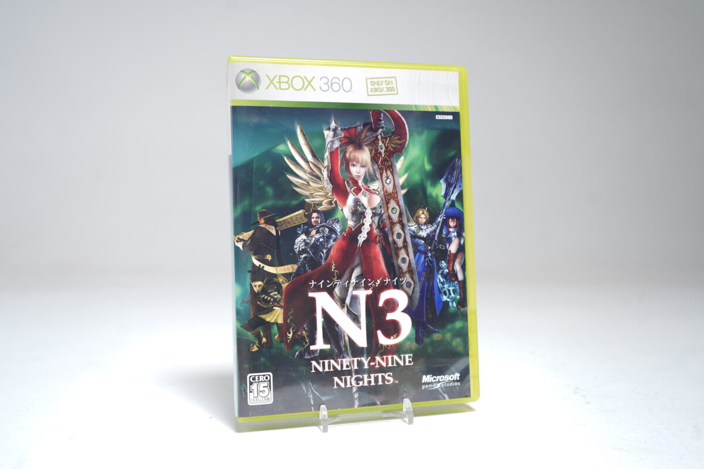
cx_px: 352
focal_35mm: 36
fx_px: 704
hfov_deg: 53.1
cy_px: 234
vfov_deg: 36.9
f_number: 5
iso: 64
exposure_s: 1/2
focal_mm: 36
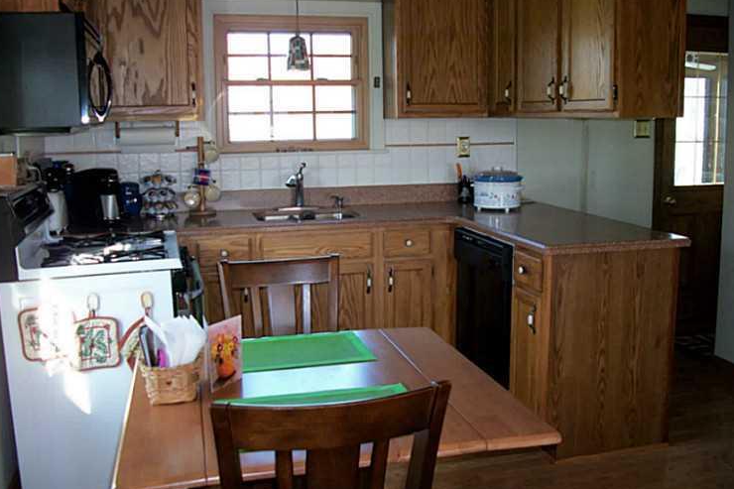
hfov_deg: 53.1
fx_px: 734
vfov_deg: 36.9
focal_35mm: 36
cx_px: 367
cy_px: 244
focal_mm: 5.7
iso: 160
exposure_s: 1/30
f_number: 2.9
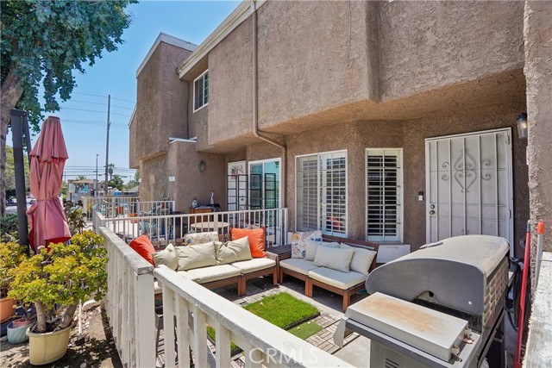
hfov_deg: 96.7
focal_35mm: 16
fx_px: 245
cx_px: 276
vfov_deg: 73.8
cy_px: 184
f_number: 8
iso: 400
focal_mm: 16
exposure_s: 1/400
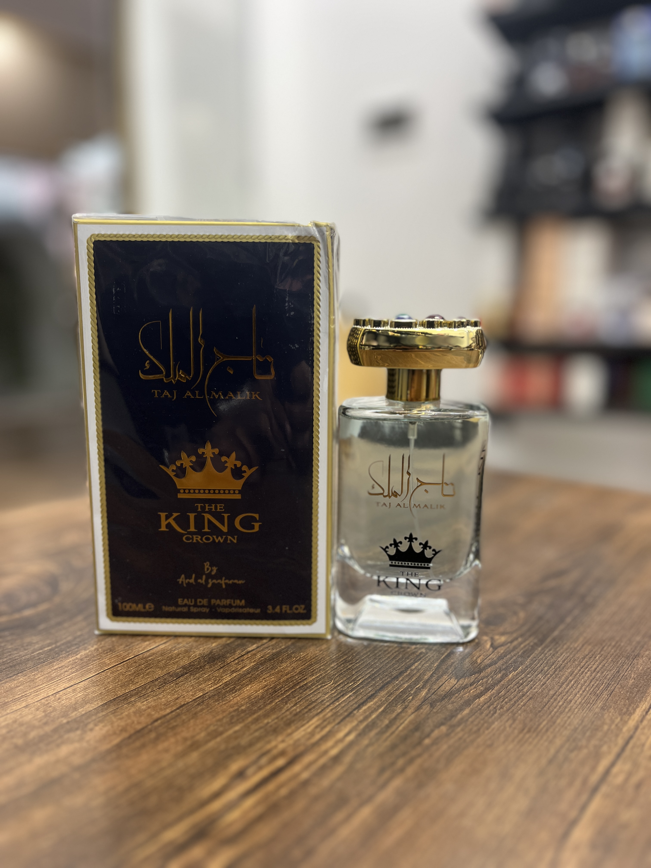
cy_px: 434
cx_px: 326
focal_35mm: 26
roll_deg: +1.8
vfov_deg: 67.3
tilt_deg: -9.9
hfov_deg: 53.1
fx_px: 652
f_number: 1.6
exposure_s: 1/100
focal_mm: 5.1
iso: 100
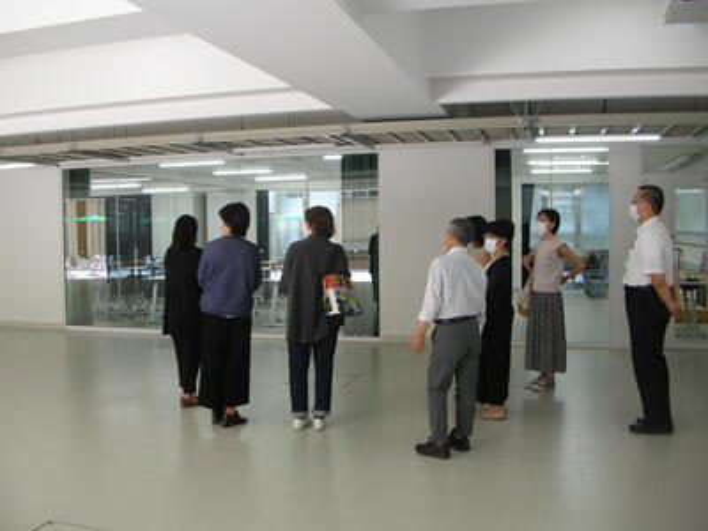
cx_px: 354
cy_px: 266
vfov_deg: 40.7
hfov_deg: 52.6
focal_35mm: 35
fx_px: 716
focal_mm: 5.8
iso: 50
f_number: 2.8
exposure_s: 1/31
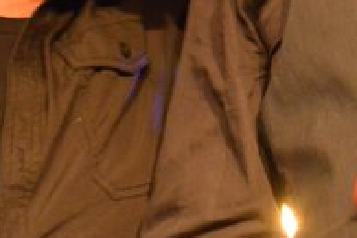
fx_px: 1942
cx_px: 318
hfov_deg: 10.4
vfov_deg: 6.9
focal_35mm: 196
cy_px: -128
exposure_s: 1/60
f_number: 4
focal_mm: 55
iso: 4000
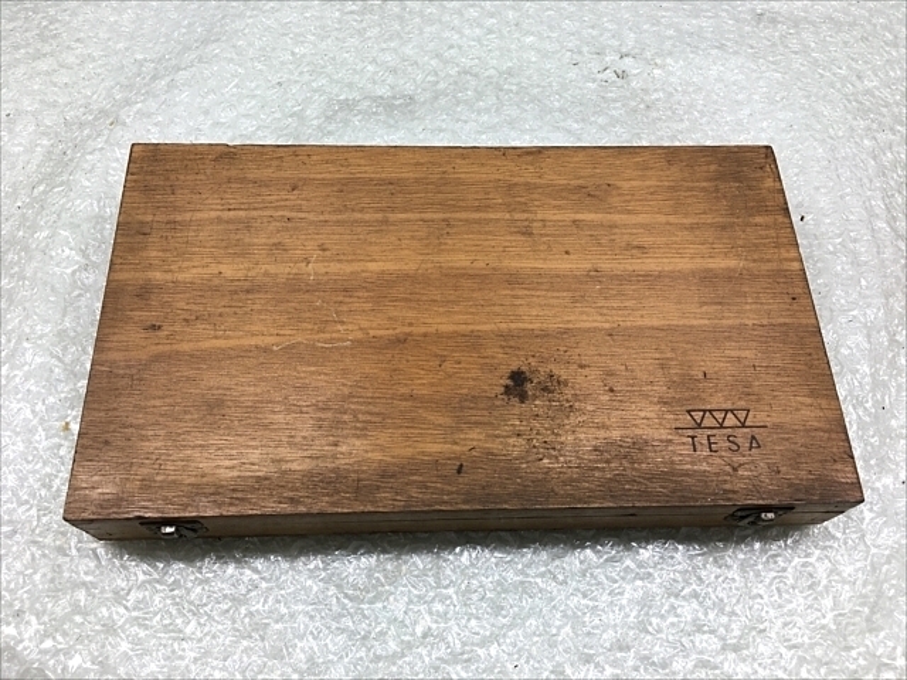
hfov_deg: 61.7
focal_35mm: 29
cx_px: 454
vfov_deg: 48.2
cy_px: 340
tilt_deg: -62.0
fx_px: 760
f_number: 2.2
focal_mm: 4.15
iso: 25
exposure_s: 1/60
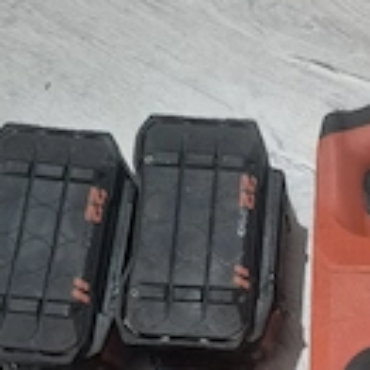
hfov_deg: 26.4
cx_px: 362
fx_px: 750
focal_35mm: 62
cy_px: 364
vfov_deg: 26.3
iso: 2000
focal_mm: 5.4
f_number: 1.8
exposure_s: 1/100
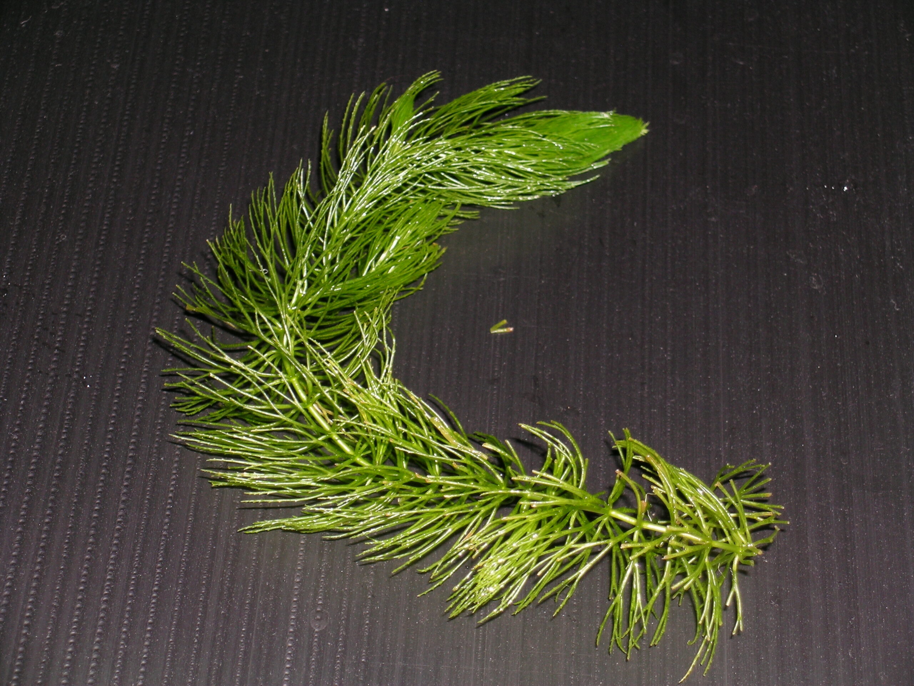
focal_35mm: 95
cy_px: 343
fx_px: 2508
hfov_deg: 20.7
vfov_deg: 15.6
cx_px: 457
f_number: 4.4
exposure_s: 1/250
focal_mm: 19.8
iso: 50
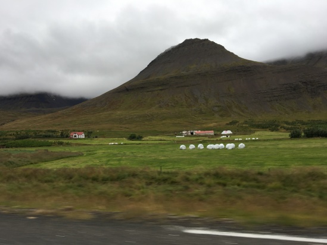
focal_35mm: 29
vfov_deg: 48.2
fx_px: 274
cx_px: 164
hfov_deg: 61.6
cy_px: 122
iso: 25
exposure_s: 1/186
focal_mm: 4.15
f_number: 2.2
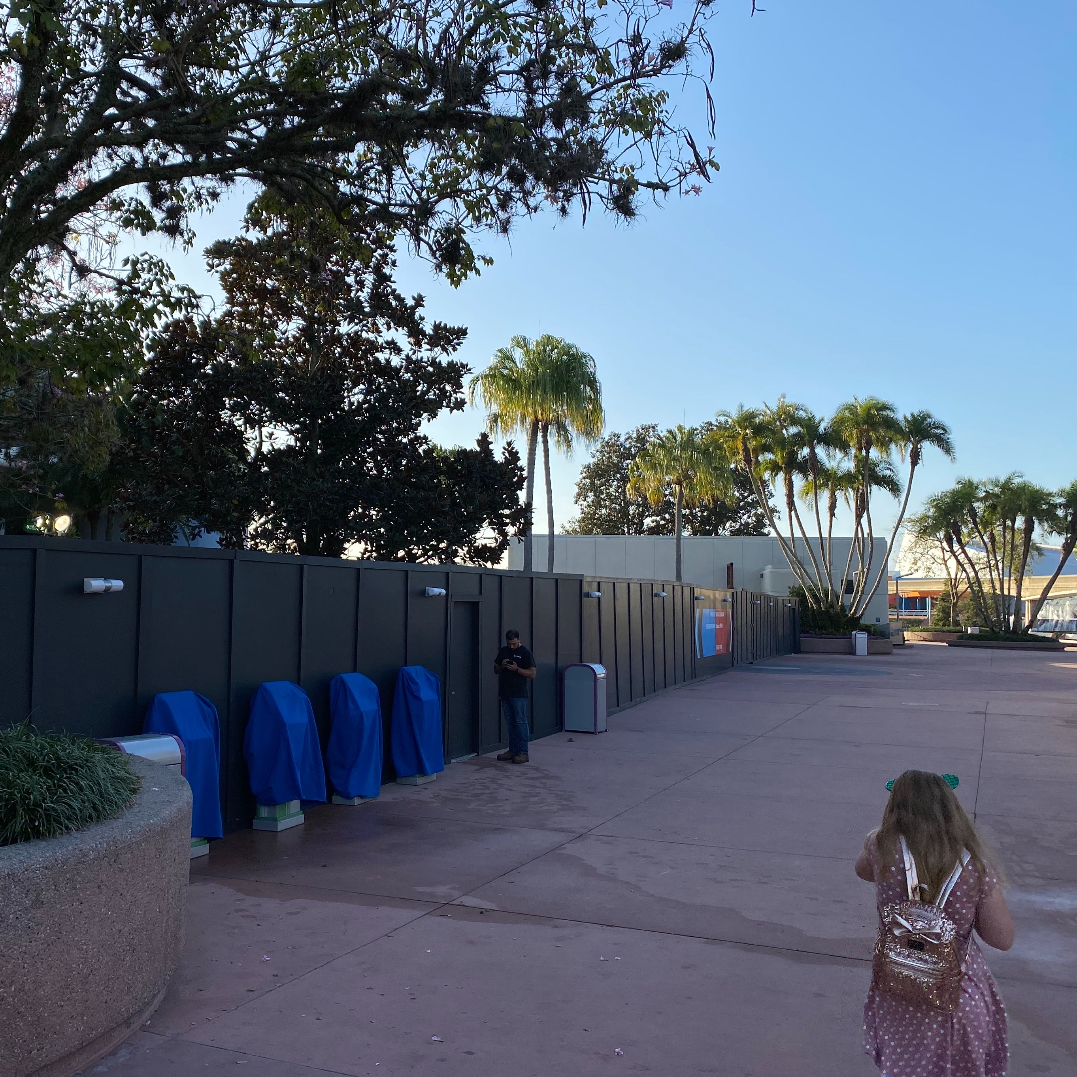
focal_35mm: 34
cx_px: 360
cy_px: 516
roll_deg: -1.5
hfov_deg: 47.7
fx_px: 1197
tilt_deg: +4.8
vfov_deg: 48.4
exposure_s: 1/2033
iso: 32
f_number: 1.8
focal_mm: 4.25
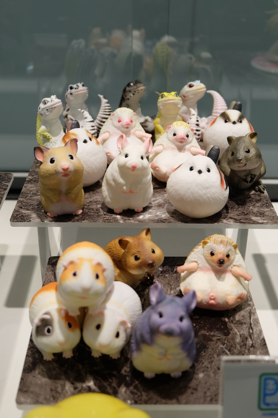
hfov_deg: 30.5
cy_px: 209
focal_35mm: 44
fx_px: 510
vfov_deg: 44.5
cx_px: 139
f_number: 5
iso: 400
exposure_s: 1/140
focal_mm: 29.5
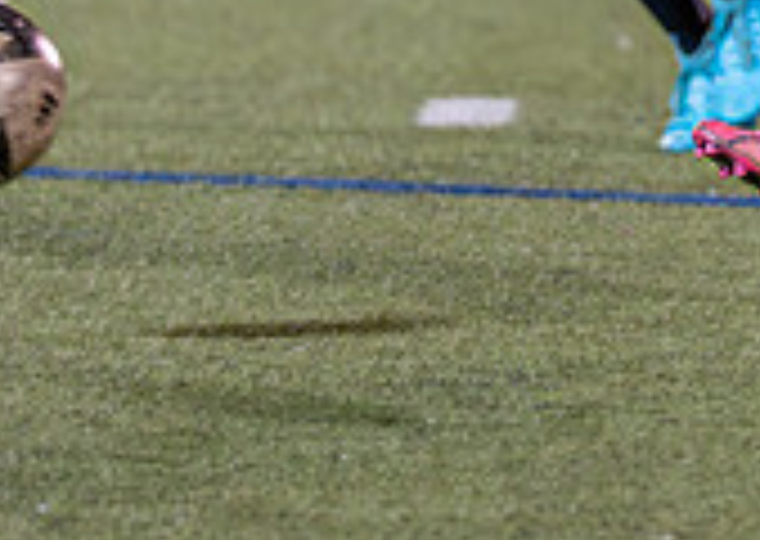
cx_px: 1126
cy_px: -692
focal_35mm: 817
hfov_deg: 2.5
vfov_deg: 1.8
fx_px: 17599
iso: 2500
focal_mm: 135
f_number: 1.8
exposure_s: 1/1250
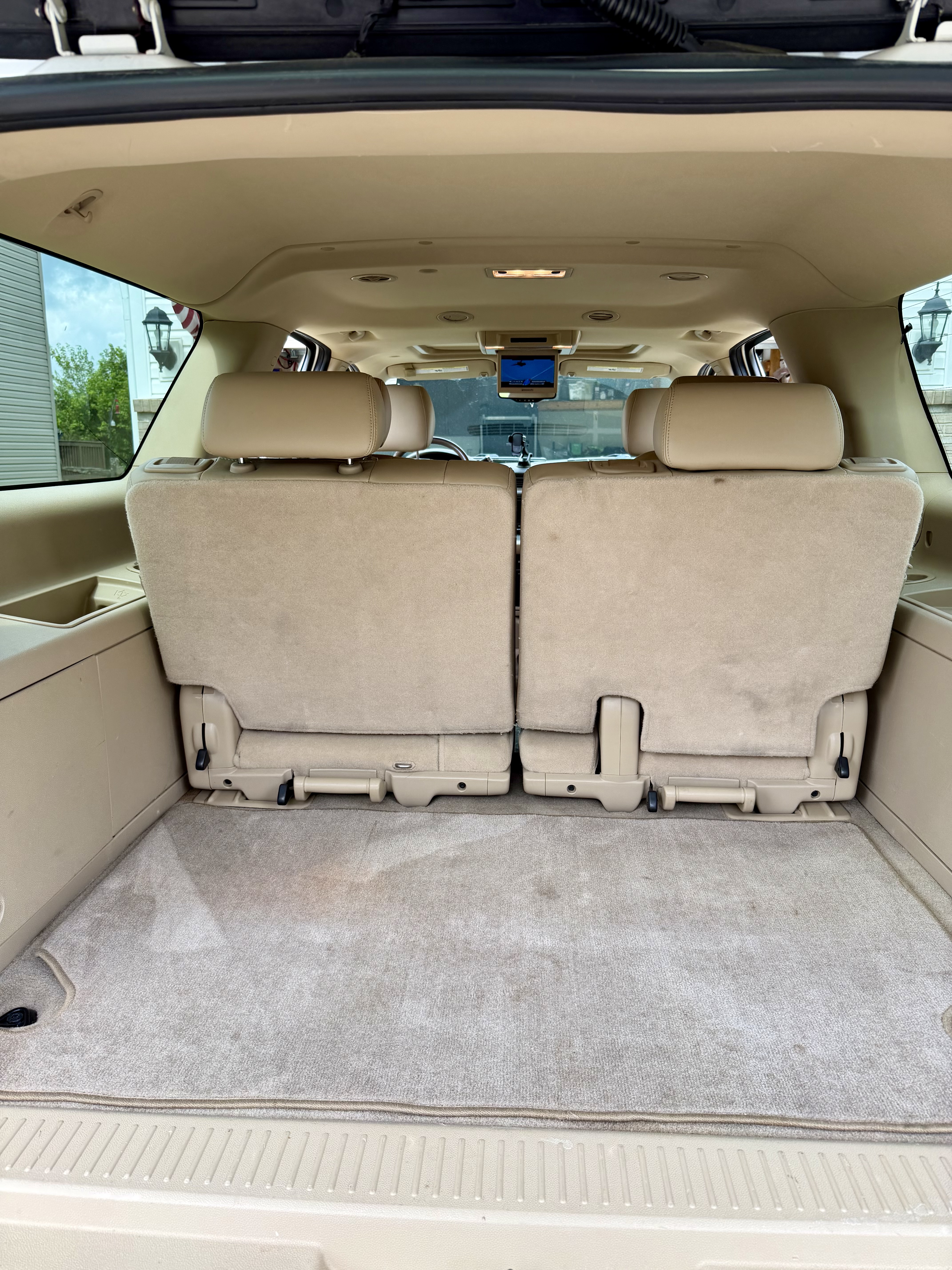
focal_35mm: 24
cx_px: 476
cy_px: 635
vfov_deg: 71.6
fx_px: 880
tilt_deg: -11.0
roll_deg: +0.0
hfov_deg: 56.8
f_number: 1.78
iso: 80
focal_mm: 6.76
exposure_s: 1/532
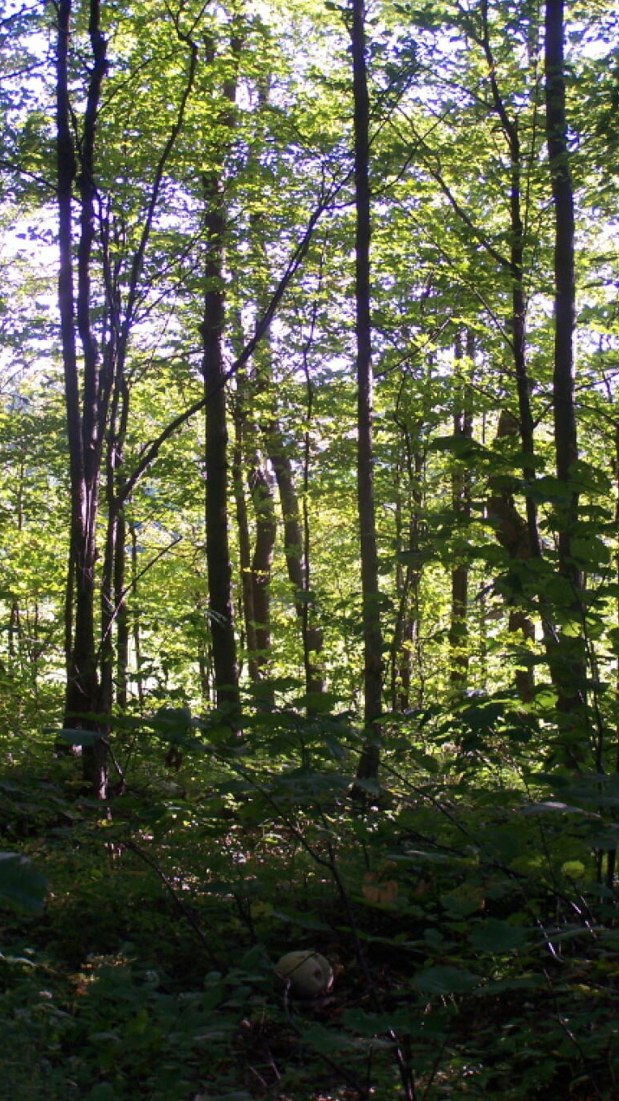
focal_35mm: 82
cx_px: 359
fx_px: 2393
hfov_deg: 14.7
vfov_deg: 25.9
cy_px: 550
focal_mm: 12.4
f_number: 3.2
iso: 80
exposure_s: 1/50
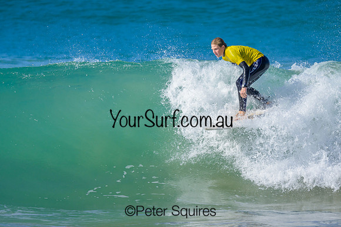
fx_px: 10406
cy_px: 80
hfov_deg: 1.9
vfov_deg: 1.3
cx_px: 189
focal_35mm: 1098
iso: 280
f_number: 6.3
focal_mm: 800
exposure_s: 1/2000
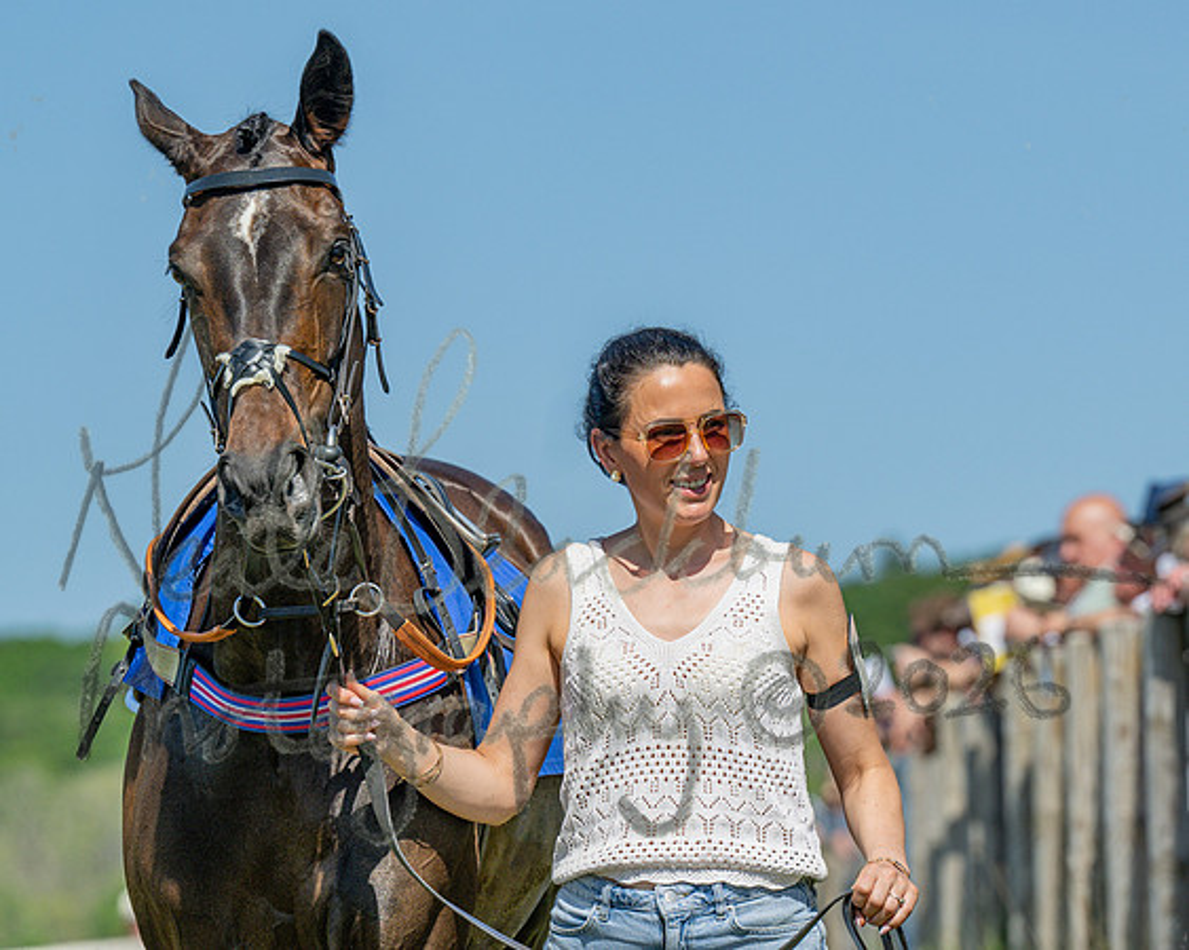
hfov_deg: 7.2
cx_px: 594
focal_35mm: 270
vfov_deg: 5.7
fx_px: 9512
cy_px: 475
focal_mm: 160
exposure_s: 1/2500
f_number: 4.5
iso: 200
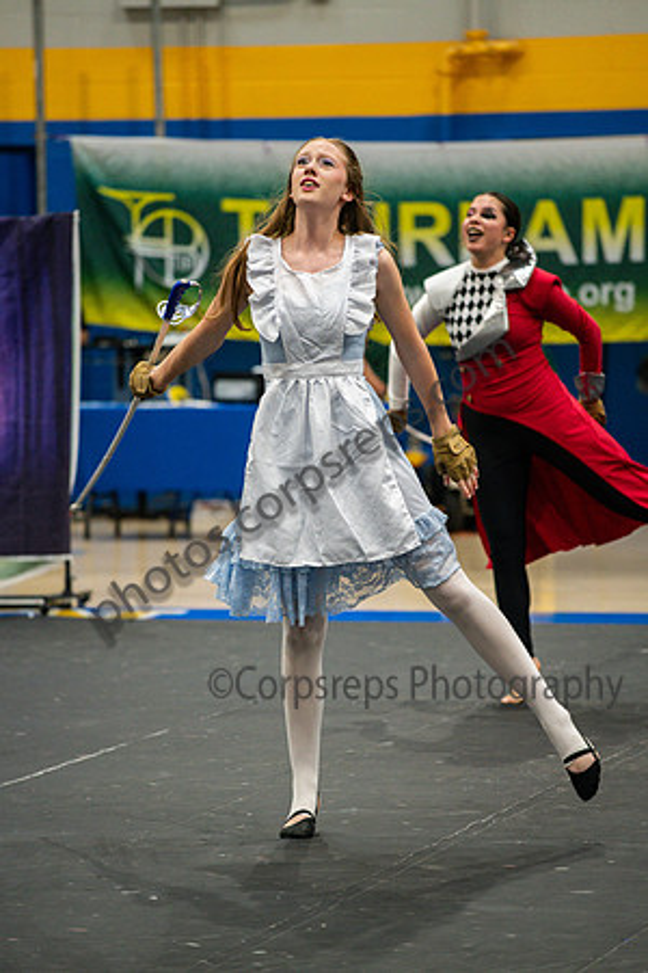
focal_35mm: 175
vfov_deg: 11.7
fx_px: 4725
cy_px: 486
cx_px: 324
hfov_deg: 7.8
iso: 3200
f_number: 4
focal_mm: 175
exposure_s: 1/500
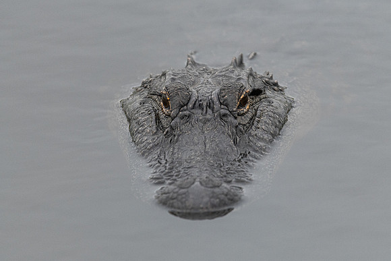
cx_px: 206
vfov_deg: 2.1
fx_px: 7141
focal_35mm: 657
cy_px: 137
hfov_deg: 3.1
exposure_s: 1/1600
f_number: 6.3
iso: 1800
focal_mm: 600
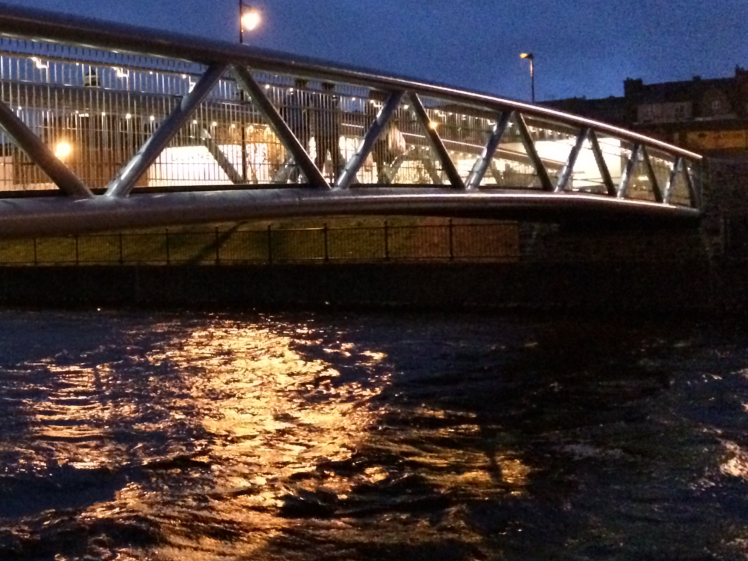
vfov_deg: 26.1
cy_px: 240
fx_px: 1210
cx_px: 79
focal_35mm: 56
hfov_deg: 32.7
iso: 1000
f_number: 2.2
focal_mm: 4.12
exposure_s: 1/17
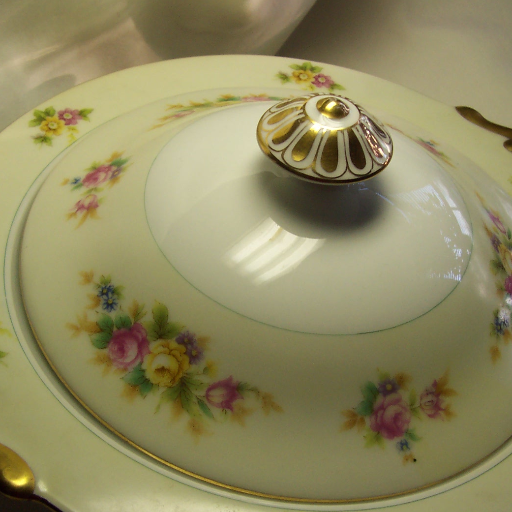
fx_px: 870
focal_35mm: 52
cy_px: 293
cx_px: 272
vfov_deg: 32.7
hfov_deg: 32.8
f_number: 2.8
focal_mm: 5.6
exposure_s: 1/125
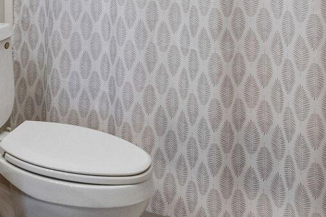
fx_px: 543
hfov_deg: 29.1
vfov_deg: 19.9
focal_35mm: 60
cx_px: -60
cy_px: -99
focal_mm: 15
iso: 1250
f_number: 7.1
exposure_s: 1/60
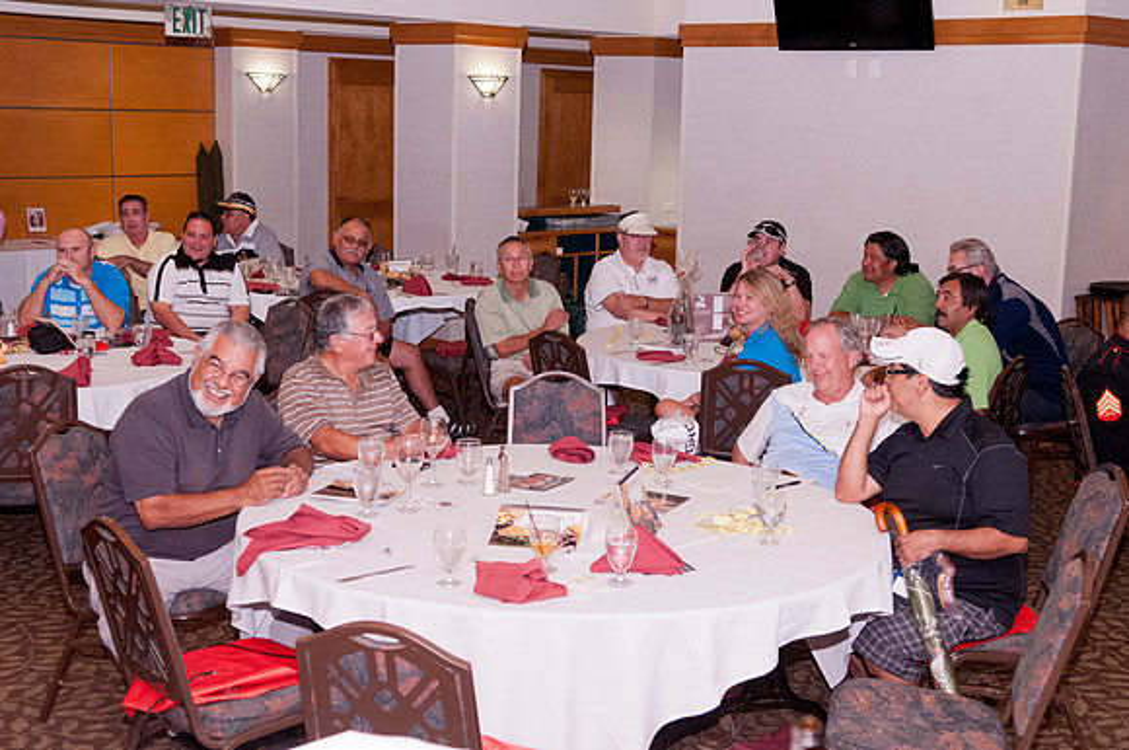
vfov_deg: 28.0
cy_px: 375
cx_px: 564
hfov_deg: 41.2
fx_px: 1503
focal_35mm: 48
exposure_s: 1/100
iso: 1250
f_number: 4
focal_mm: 32
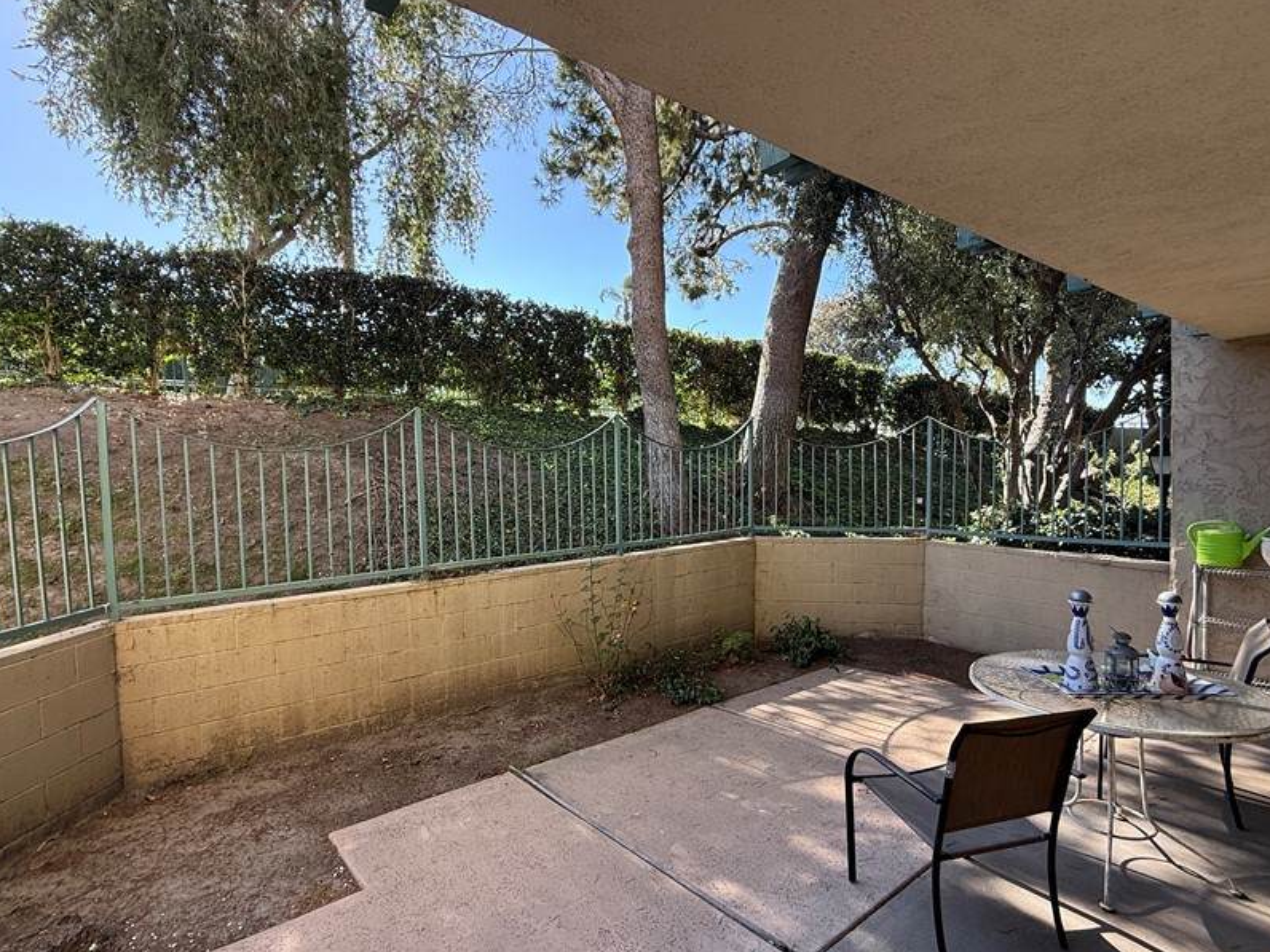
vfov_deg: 71.6
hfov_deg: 87.7
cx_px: 649
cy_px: 496
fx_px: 660
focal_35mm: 18
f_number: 2.2
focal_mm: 2.22
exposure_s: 1/225
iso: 64
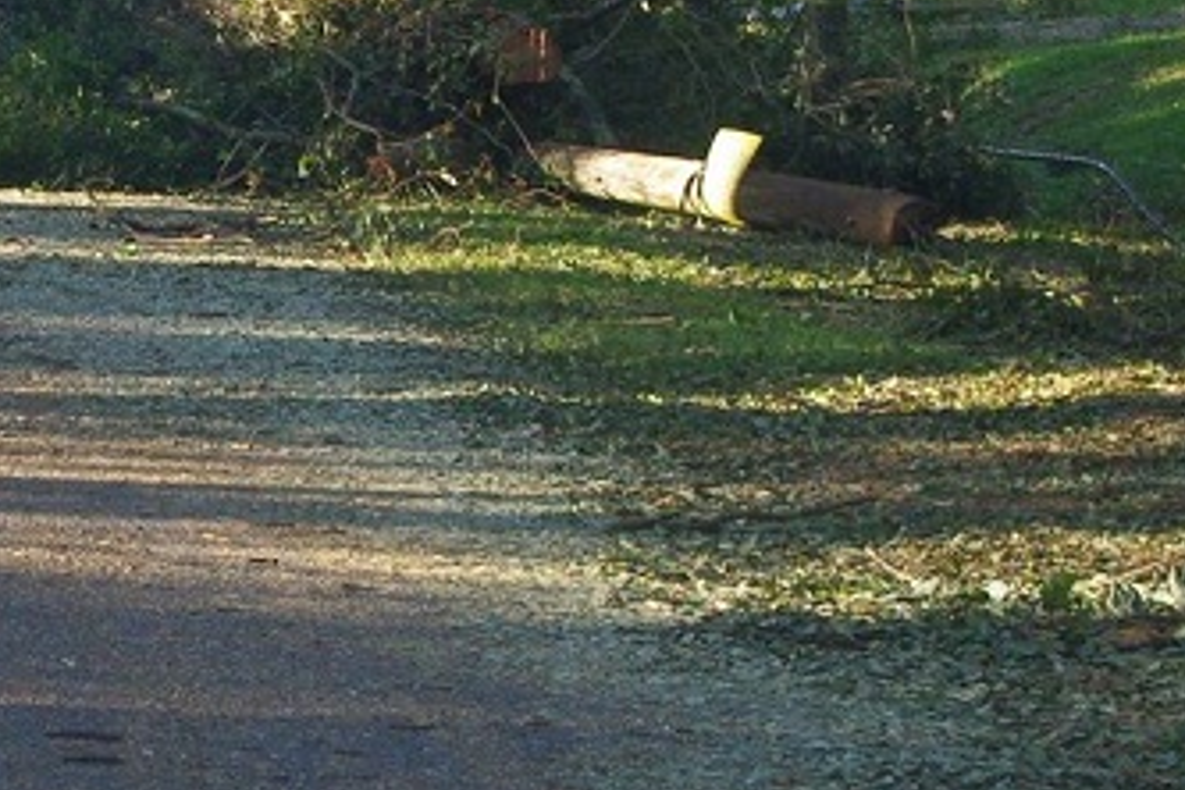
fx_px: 5925
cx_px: -164
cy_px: -315
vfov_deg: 7.5
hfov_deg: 11.2
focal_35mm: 180
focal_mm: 40
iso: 400
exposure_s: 1/180
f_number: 6.7
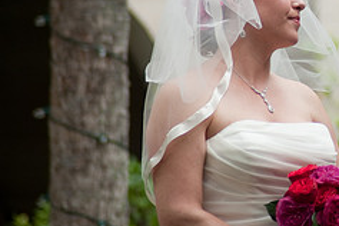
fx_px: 4604
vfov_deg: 2.8
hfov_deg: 4.2
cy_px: 43
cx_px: 369
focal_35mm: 489
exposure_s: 1/125
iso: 400
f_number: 5
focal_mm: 200
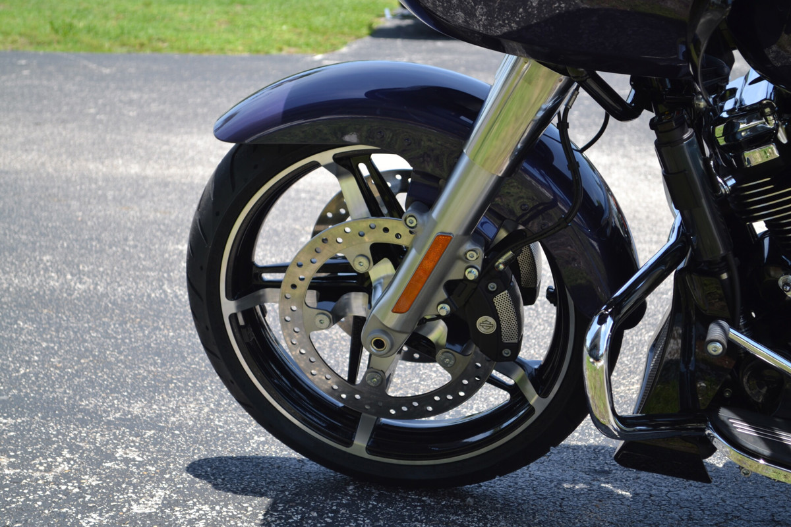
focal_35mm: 82
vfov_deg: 16.6
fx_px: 1813
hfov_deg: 24.6
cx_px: 396
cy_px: 264
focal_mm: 55
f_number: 6.3
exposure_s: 1/160
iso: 100
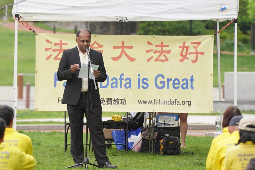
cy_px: 85
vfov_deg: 5.1
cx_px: 128
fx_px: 1912
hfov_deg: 7.6
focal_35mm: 270
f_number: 4
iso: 100
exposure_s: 1/320
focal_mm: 180
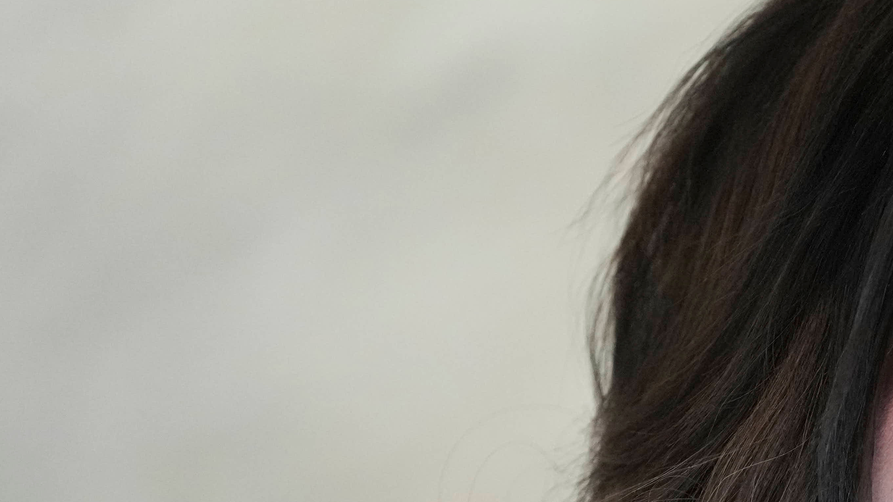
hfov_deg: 3.7
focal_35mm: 584
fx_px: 13830
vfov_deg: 2.1
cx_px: 1148
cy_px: 777
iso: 5000
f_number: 2.8
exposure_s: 1/400
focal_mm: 175
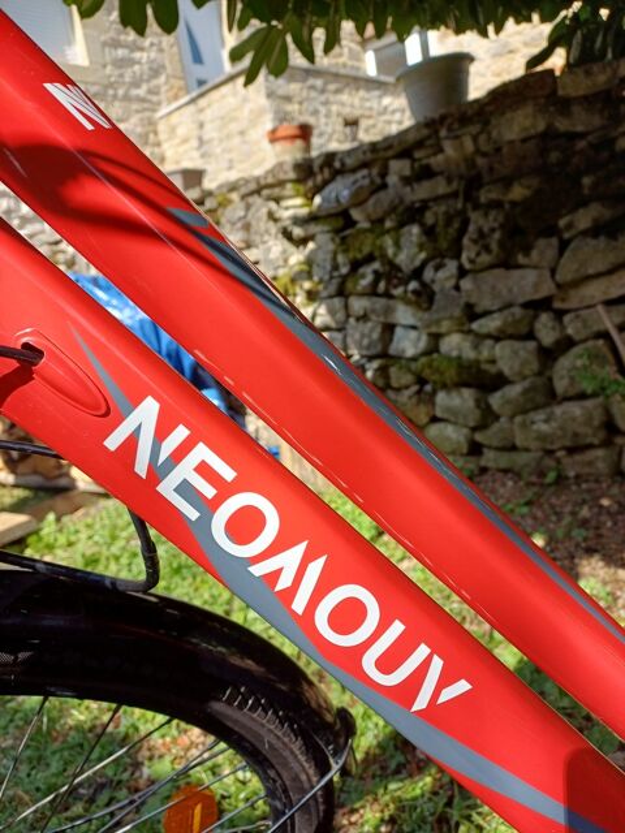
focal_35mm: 25
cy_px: 416
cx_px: 312
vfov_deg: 69.4
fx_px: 602
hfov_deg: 54.9
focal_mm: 4.65
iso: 50
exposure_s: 1/561
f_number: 1.8
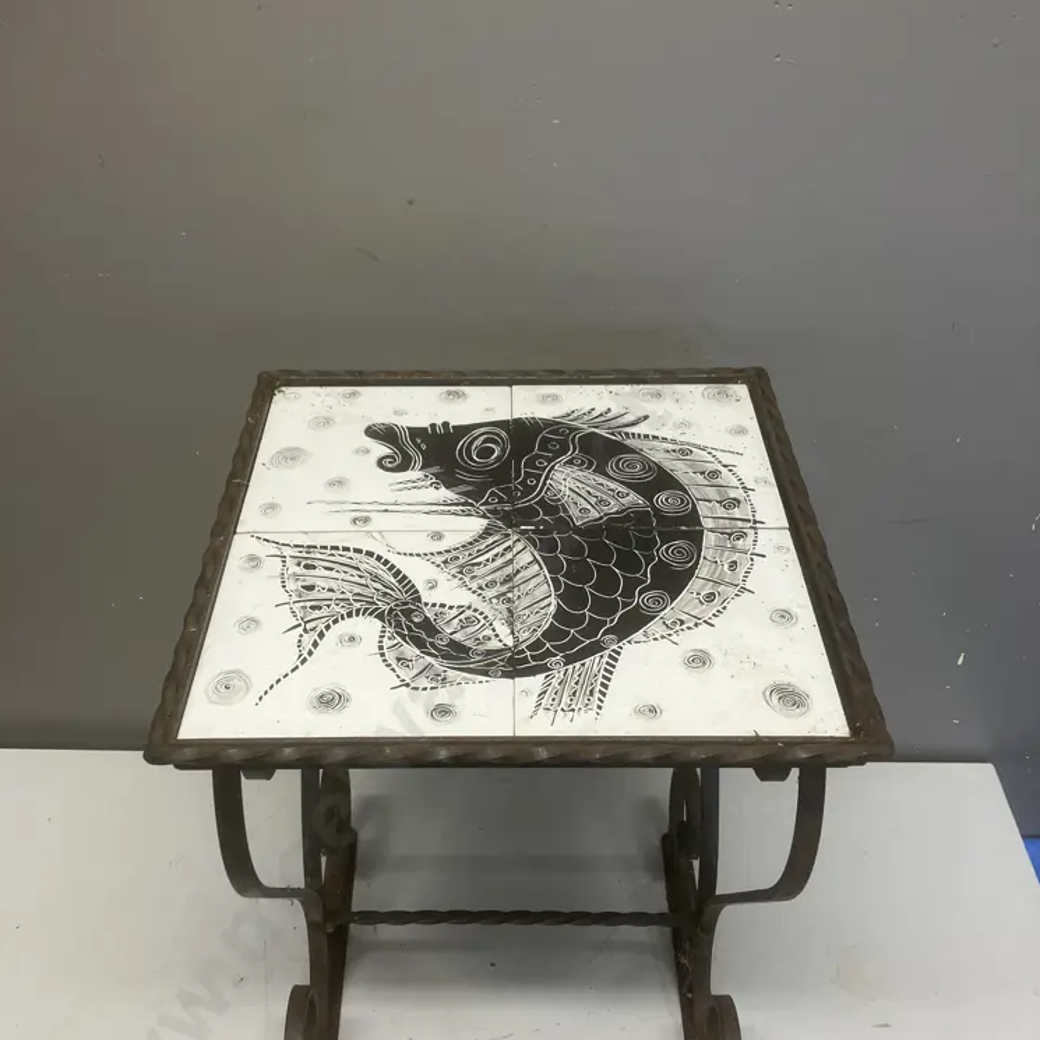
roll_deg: -1.3
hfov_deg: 48.4
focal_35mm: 34
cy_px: 596
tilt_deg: -37.4
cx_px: 505
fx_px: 1156
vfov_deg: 48.3
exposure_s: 1/100
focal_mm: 3.99
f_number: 1.8
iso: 80
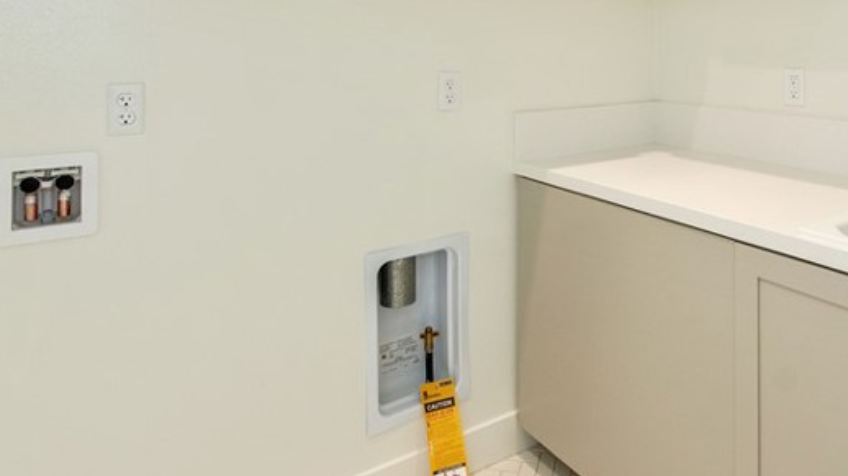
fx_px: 652
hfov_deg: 64.7
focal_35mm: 29
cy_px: 60
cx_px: 552
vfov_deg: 37.8
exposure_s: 1/100
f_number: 5
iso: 800
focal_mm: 14
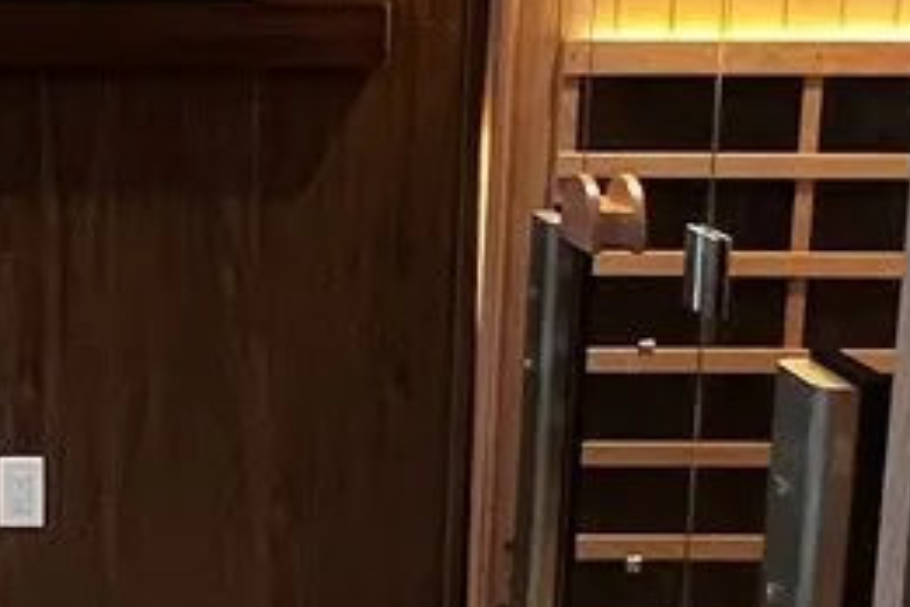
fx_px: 2098
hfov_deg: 23.7
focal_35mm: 83
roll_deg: -0.6
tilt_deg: -14.3
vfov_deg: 16.4
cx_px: 70
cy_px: 433
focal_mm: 1.57
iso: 400
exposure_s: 1/60
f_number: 1.8
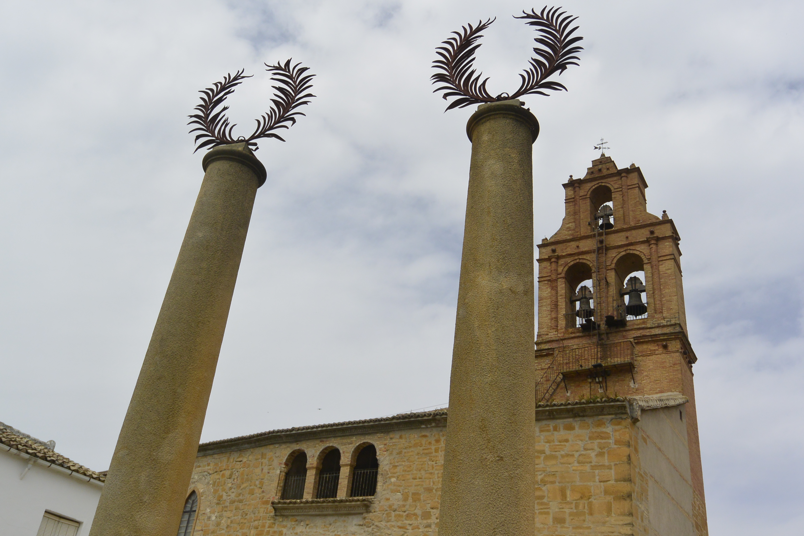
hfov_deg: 54.4
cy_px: 268
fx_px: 782
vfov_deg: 37.9
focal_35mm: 35
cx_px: 402
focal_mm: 13
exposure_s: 1/1600
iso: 160
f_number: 5.6
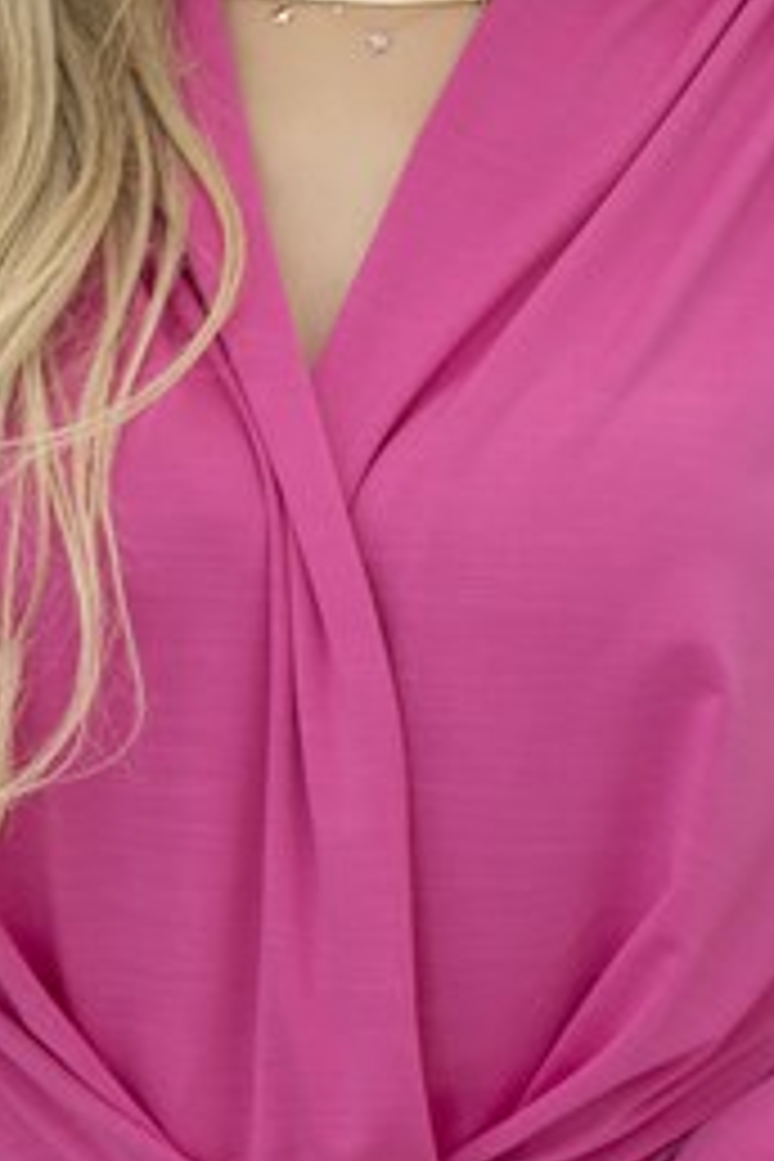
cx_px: 292
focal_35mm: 170
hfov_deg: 8.1
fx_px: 5482
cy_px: 803
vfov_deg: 12.1
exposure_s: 1/60
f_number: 8
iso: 800
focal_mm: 75
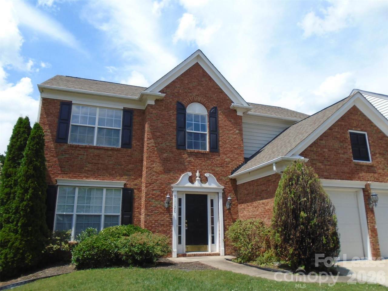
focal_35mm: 26
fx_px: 291
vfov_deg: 53.1
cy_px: 146
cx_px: 194
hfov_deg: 67.3
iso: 100
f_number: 8
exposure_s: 1/200
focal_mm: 4.6
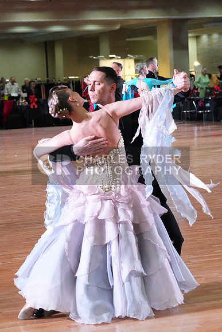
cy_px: 166
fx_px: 998
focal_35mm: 108
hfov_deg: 12.7
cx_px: 111
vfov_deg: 18.9
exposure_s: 1/400
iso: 10000
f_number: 5.6
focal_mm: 108
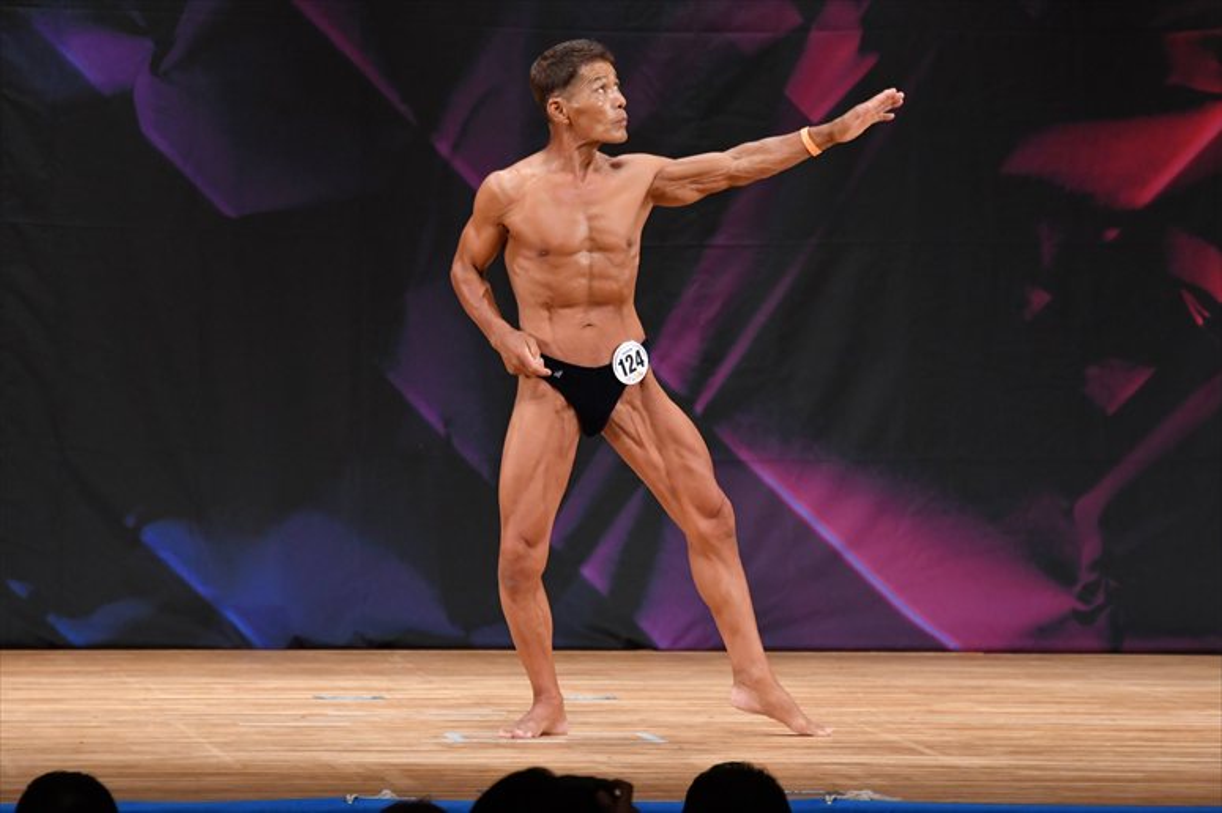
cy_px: 406
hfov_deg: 7.2
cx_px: 611
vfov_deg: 4.8
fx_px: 9670
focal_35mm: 285
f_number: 5.6
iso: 3200
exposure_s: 1/400
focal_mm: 190
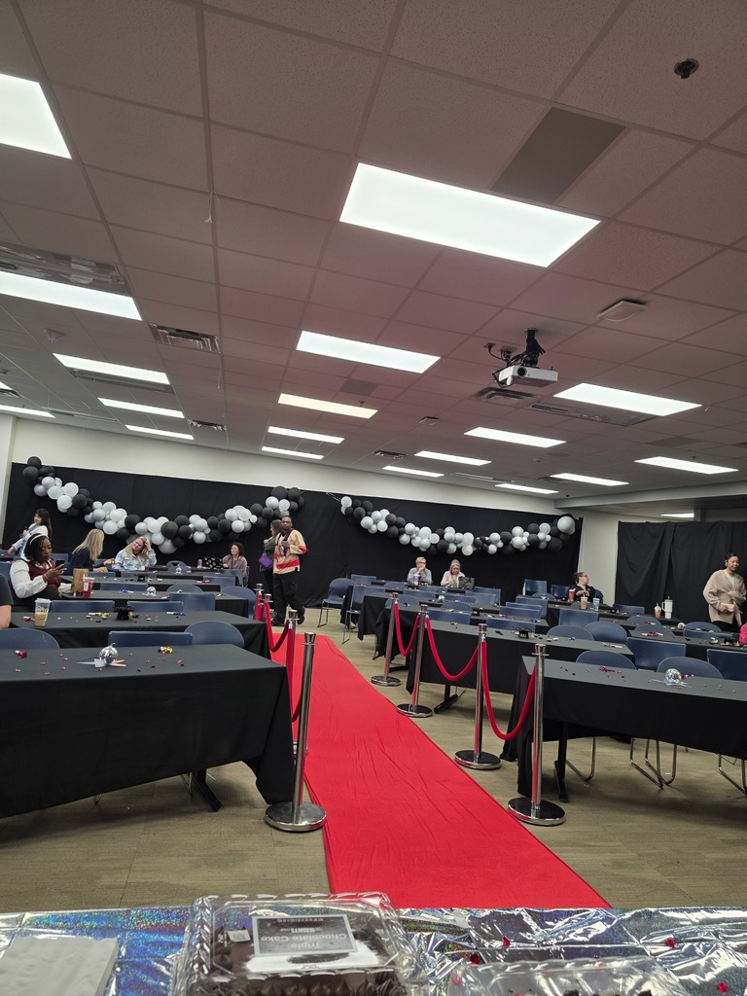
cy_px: 498
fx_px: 662
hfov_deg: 58.9
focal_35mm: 23
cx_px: 374
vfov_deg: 73.9
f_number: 1.7
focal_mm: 6.3
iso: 100
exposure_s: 1/120
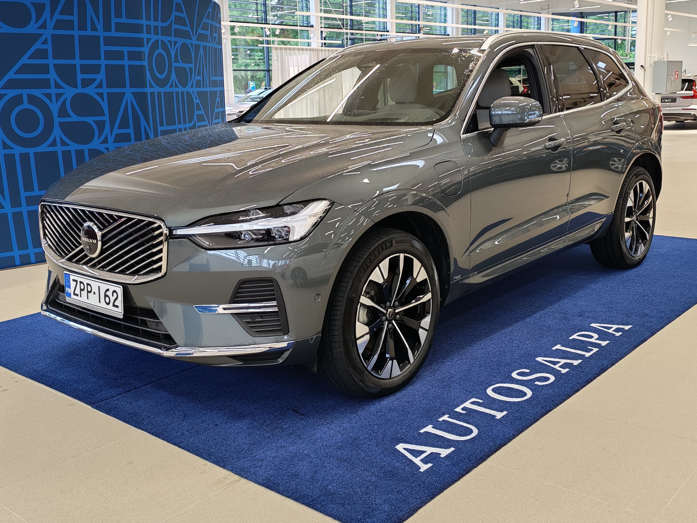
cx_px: 346
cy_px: 226
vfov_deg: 37.7
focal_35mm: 38
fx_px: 765
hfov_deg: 49.0
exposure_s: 1/100
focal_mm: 6.12
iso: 409
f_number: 1.9
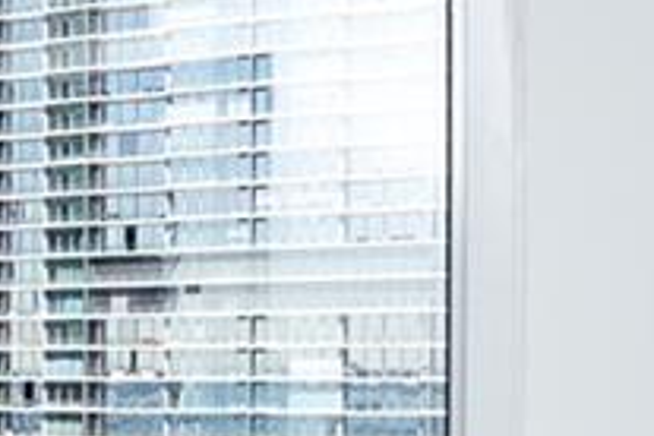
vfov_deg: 12.6
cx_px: -1488
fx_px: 1962
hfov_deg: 10.3
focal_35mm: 108
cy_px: 389
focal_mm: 14
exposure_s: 1/250
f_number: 5.6
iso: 160
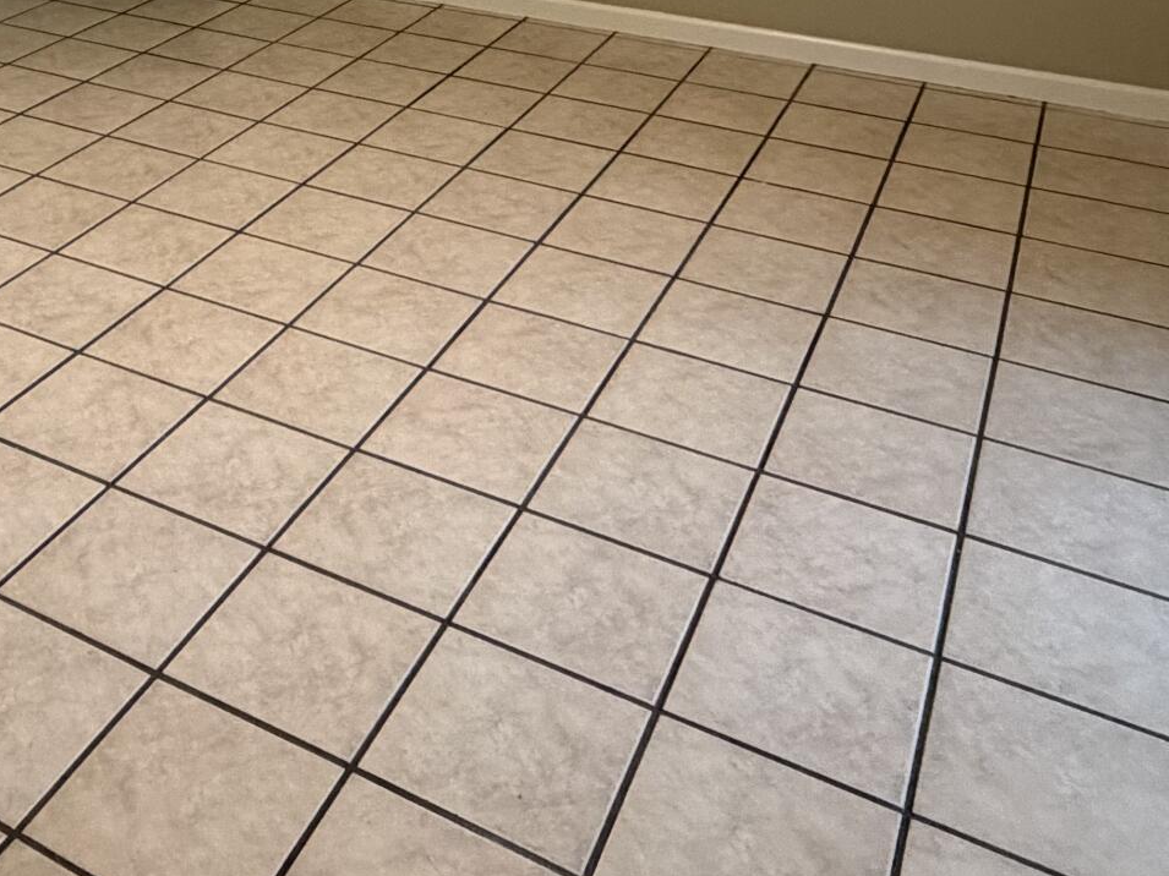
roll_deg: +1.9
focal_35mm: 44
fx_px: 1486
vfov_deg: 26.2
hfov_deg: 40.8
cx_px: 204
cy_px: -358
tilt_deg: -2.9
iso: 400
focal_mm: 2.22
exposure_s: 1/60
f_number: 2.2
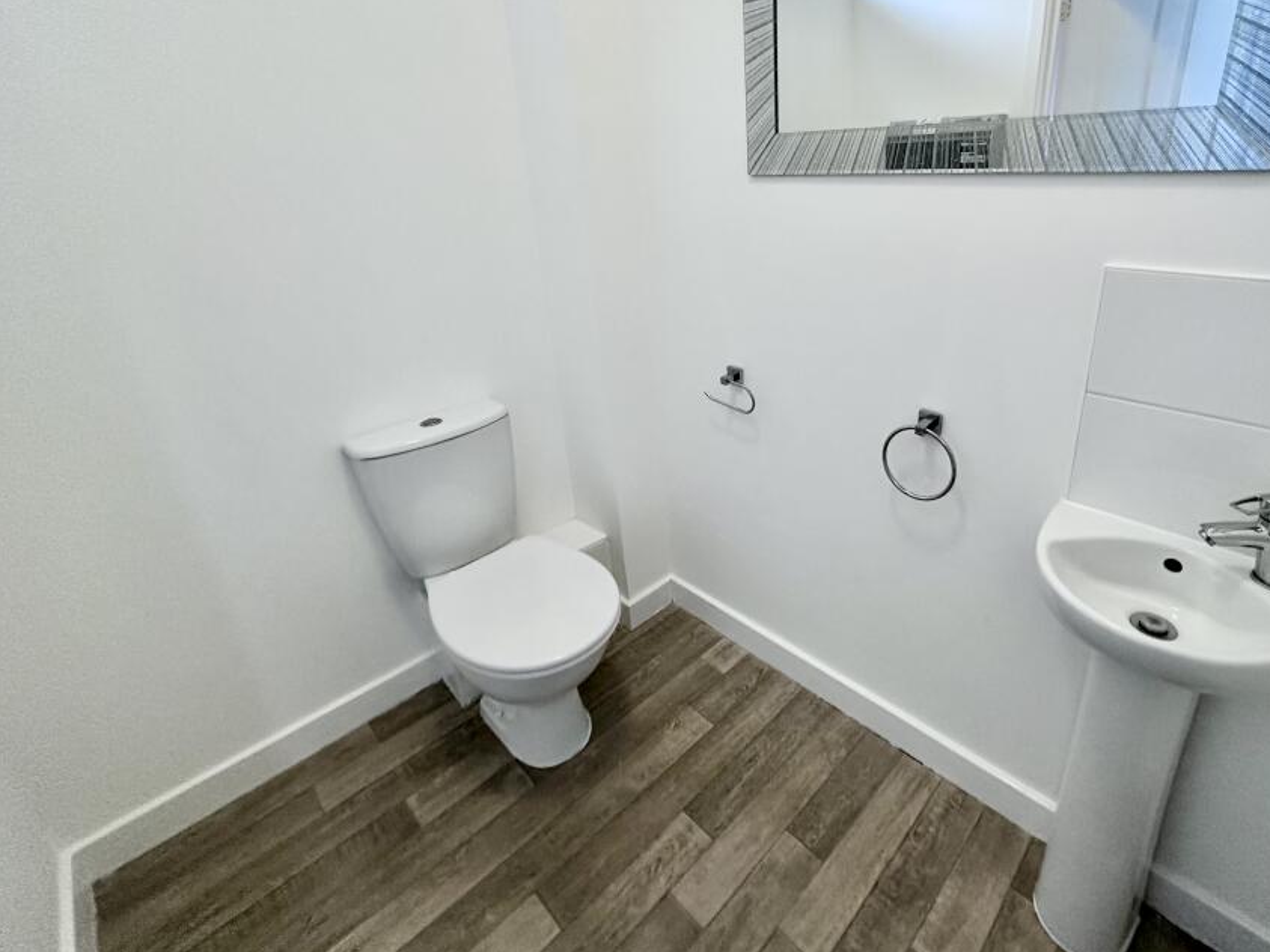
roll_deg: +1.5
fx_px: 624
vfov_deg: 73.9
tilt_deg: -19.4
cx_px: 758
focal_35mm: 17
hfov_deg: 89.9
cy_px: 380
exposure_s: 1/50
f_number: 2.2
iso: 500
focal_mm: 2.22
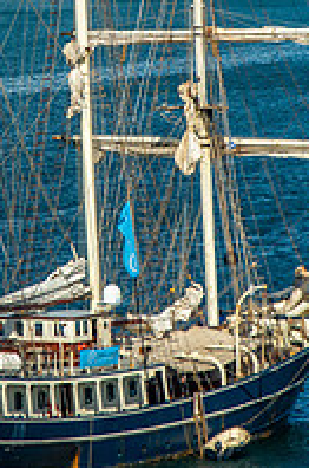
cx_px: 93
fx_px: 6782
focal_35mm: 524
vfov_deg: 3.9
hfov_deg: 2.6
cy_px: 69
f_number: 9
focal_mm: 230
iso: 100
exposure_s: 1/320
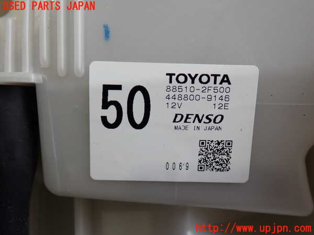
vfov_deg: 37.7
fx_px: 345
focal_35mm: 38
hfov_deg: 49.0
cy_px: 118
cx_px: 157
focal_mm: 6.83
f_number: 2.7
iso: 100
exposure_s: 1/80
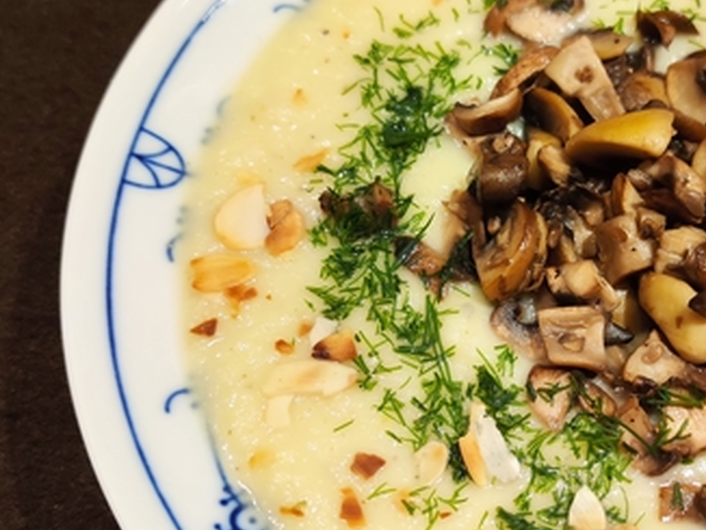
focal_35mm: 46
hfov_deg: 38.6
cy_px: 308
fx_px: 939
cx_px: 623
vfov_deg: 31.5
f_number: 1.69
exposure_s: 1/33
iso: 562
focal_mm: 6.72
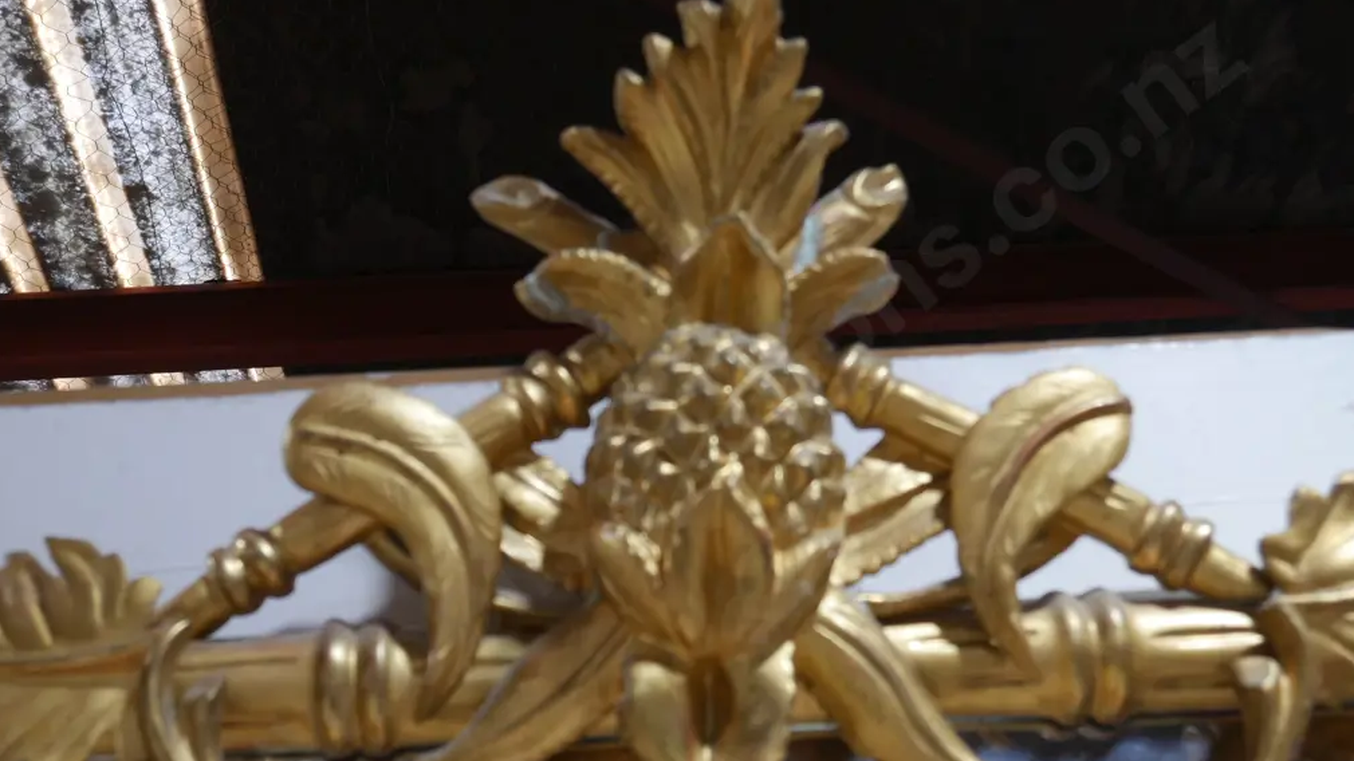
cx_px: 681
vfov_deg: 22.6
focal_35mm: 53
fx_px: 1903
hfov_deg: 39.2
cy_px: 456
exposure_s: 1/60
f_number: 5.2
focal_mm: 24
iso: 800
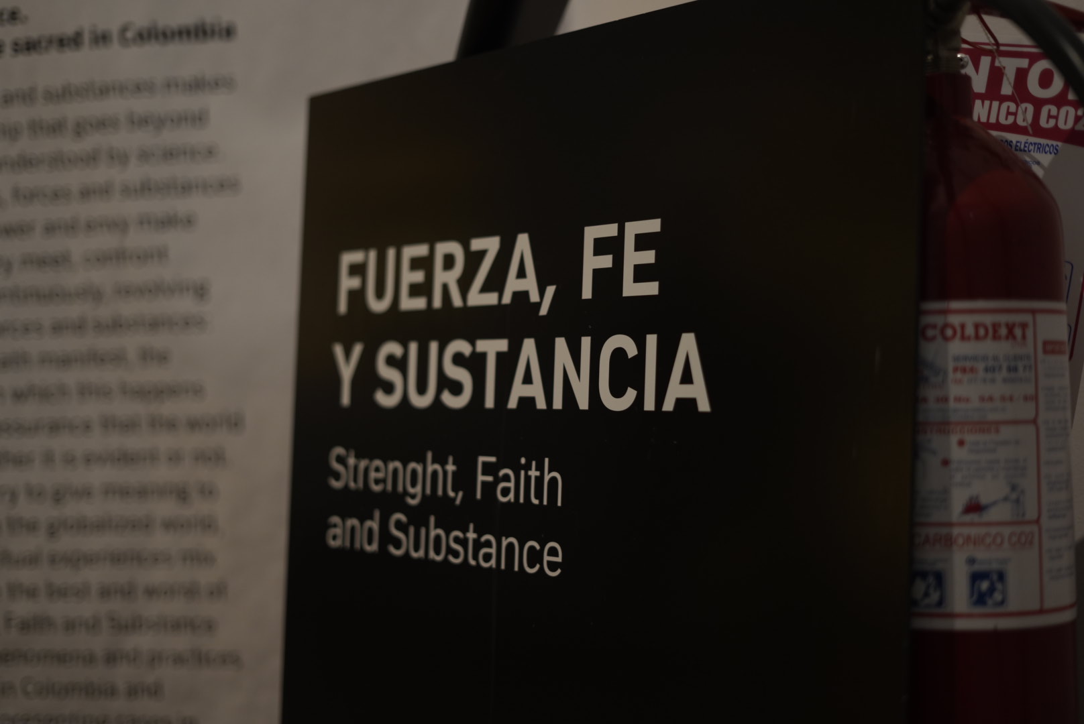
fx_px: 1507
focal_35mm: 50
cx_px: 542
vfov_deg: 27.0
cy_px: 362
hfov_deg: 39.6
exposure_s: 1/40
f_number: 1.8
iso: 640
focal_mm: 50
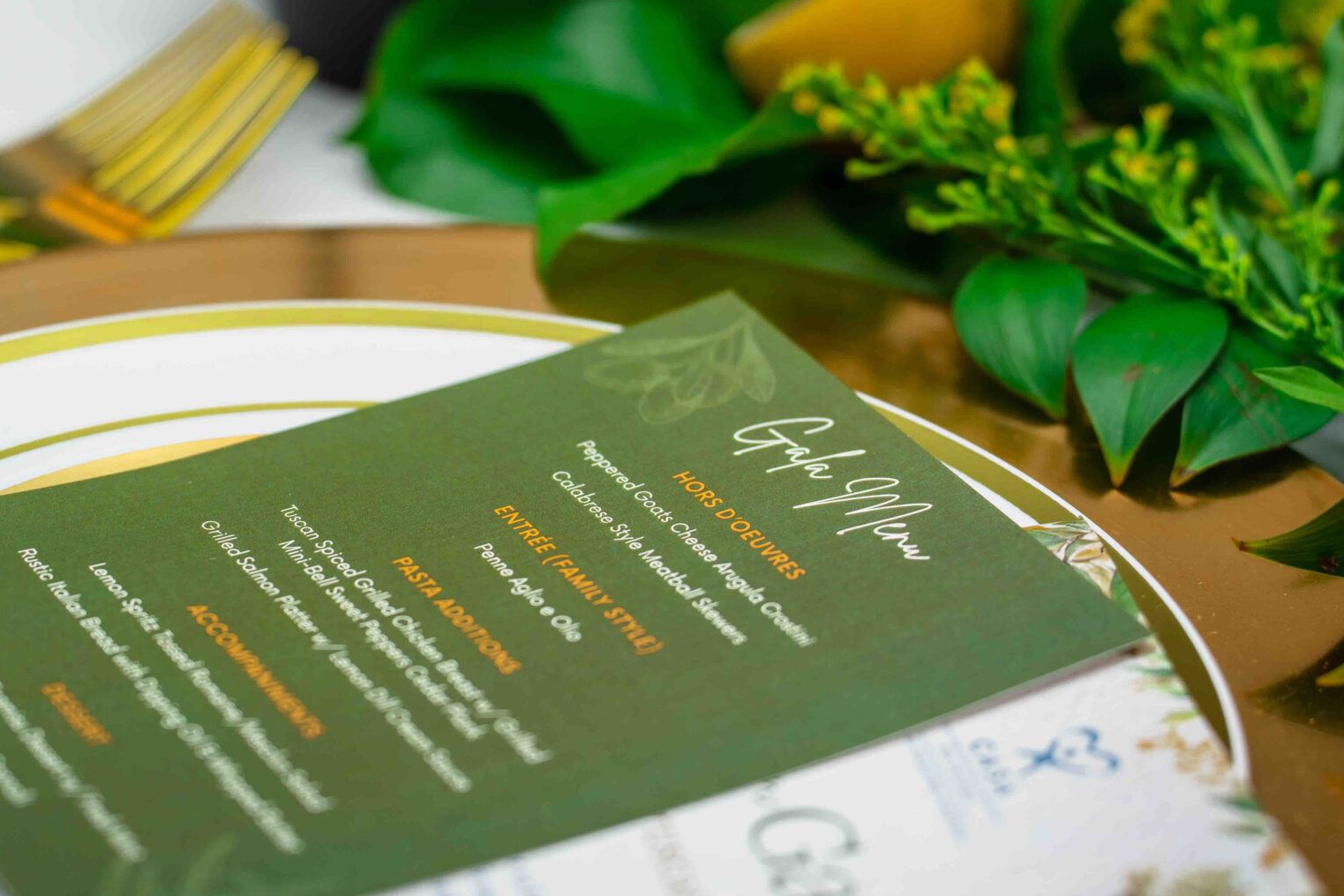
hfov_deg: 13.0
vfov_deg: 8.7
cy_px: 289
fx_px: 5899
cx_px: 578
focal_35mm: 158
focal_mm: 94
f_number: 3.2
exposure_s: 1/100
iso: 100
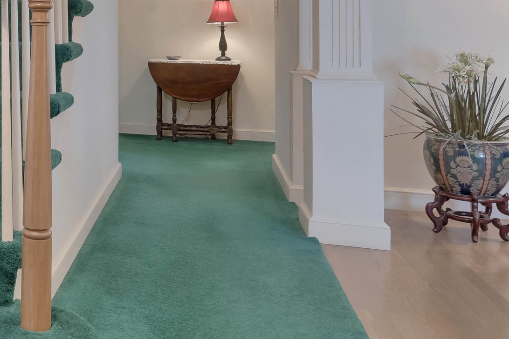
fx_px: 636
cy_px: 40
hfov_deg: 36.3
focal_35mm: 45
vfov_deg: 28.8
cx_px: -63
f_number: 8
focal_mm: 16
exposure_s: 1/45
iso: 800
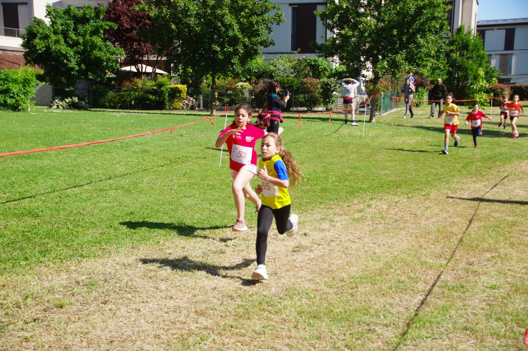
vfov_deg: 25.7
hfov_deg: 37.9
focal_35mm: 52
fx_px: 769
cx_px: 264
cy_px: 176
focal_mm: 35
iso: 160
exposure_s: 1/640
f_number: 4.5
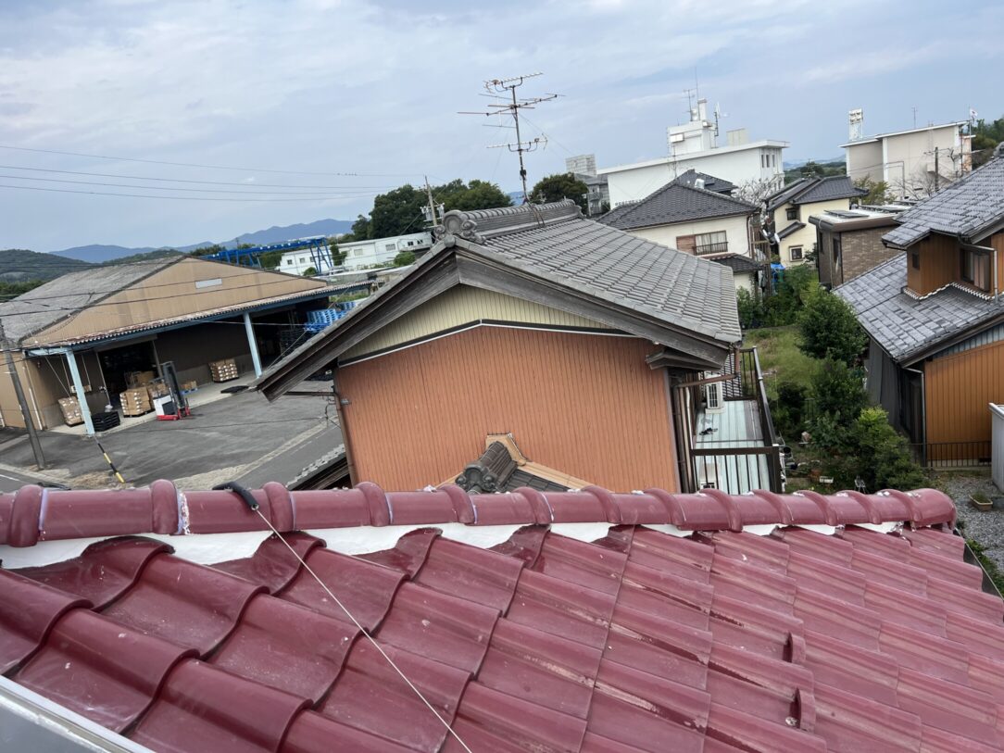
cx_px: 502
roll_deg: +8.2
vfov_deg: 53.1
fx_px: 754
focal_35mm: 26
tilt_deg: -12.6
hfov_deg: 67.3
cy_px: 376
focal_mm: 5.7
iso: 50
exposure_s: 1/2353
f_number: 1.5
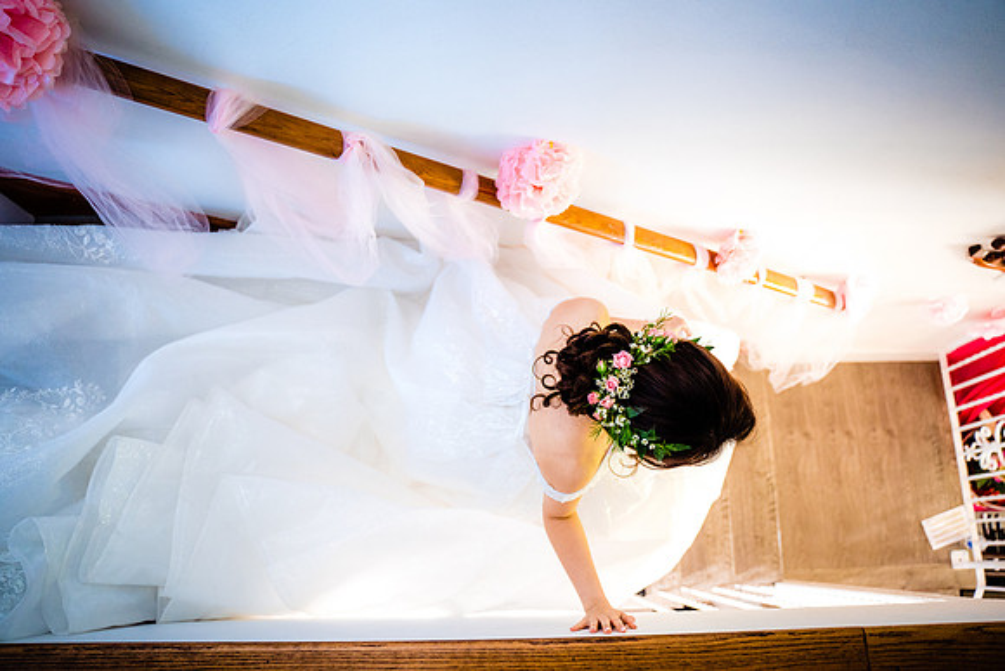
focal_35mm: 28
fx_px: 782
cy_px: 336
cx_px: 502
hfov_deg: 65.5
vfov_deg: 46.4
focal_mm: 28
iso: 2000
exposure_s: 1/100
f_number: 2.8
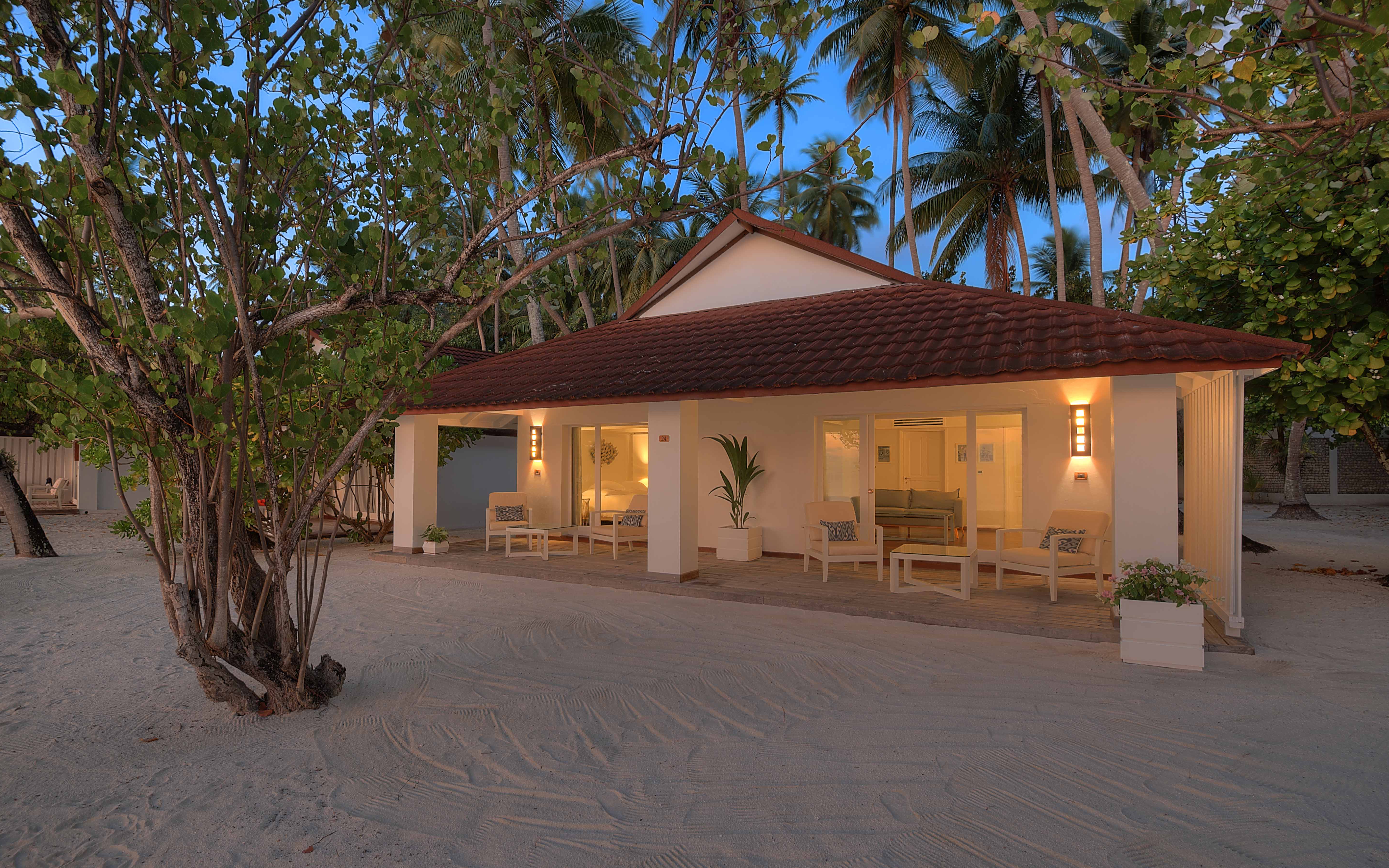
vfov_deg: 68.0
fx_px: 644
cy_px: 455
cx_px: 673
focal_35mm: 17
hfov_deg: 94.3
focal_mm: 16
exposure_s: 2
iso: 200
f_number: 8
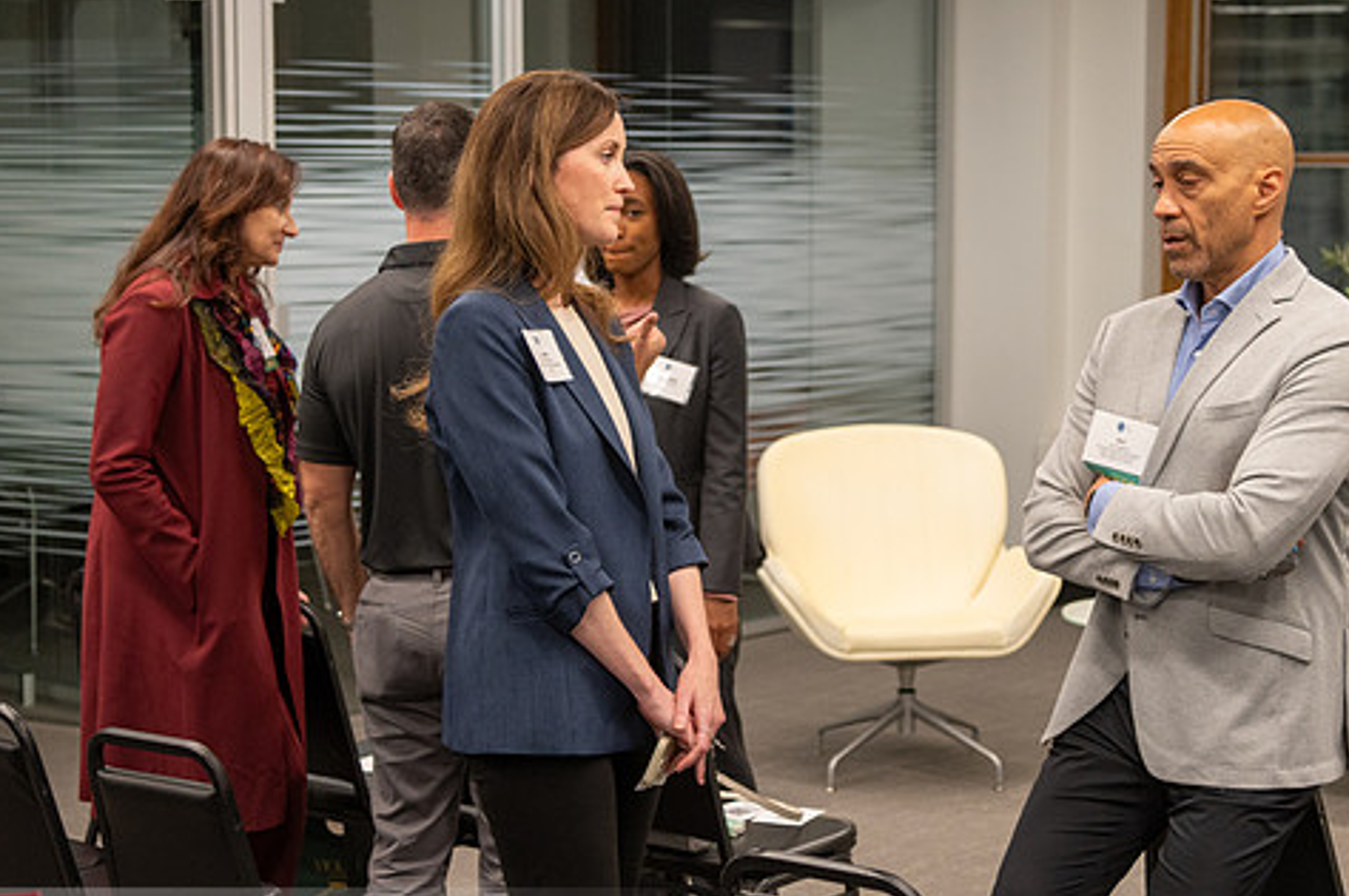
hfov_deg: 28.5
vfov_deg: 19.1
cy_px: 449
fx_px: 2658
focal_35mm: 71
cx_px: 743
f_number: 4
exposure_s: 1/160
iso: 1600
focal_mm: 58
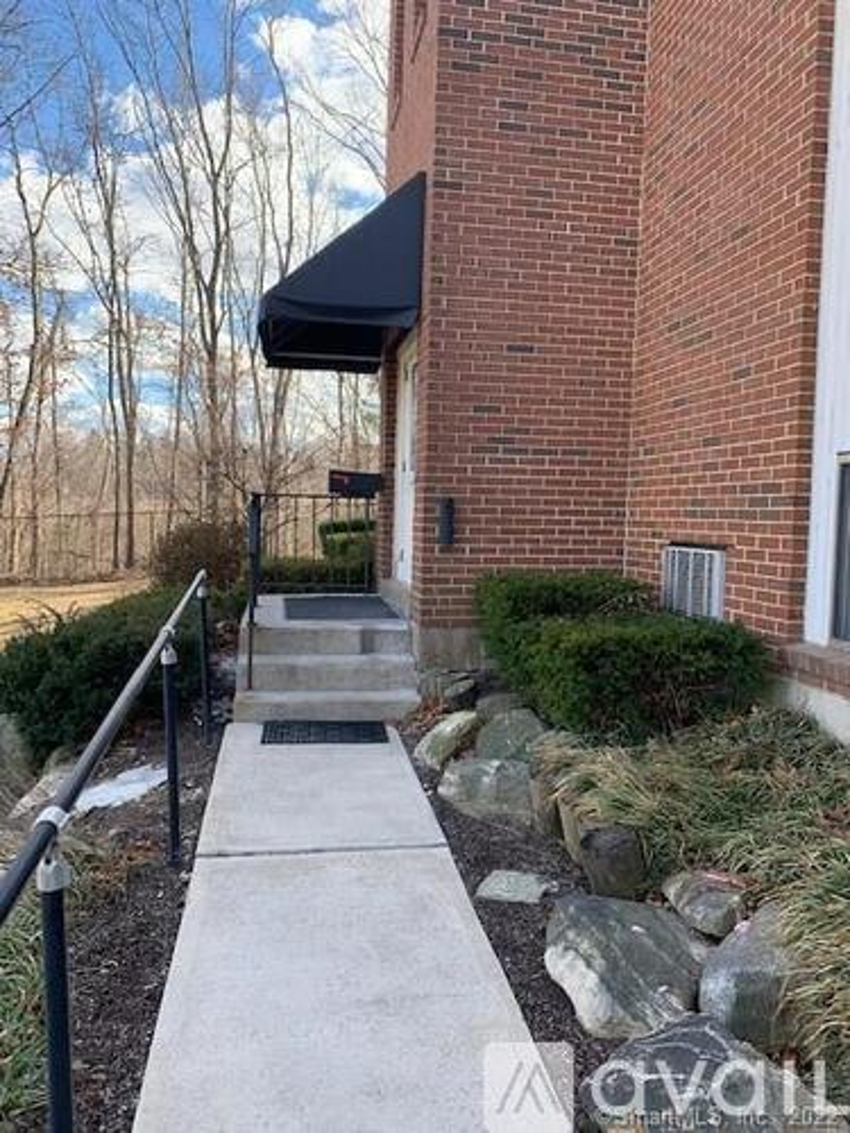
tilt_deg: -2.5
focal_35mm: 26
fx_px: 851
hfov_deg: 53.1
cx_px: 425
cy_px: 566
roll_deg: -1.4
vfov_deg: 67.3
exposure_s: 1/452
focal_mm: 4.25
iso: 25
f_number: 1.8
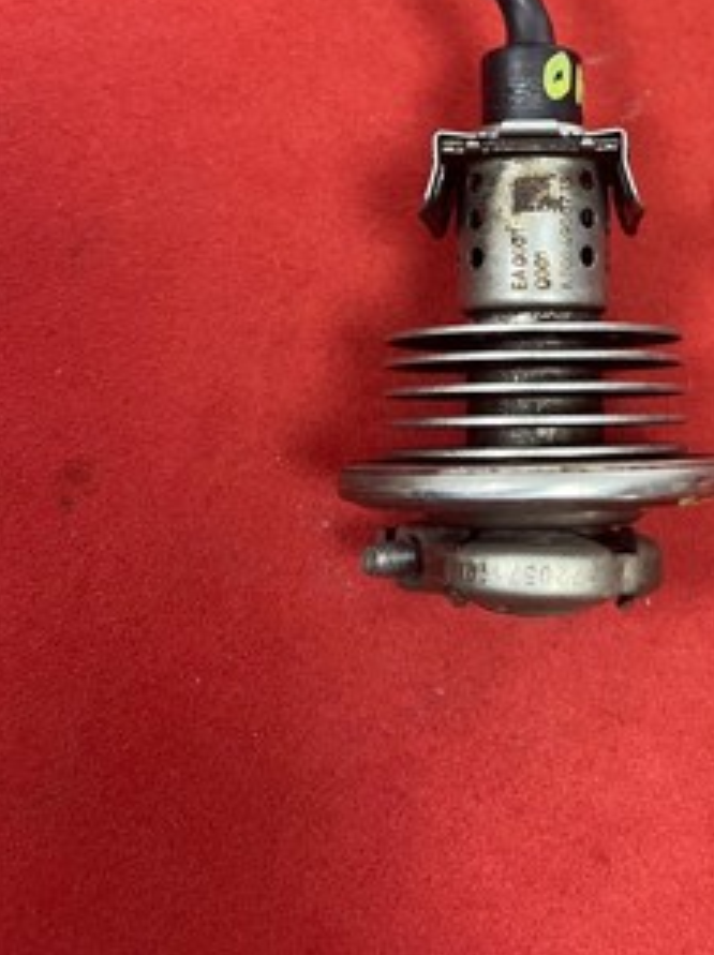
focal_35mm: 42
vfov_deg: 42.8
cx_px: 558
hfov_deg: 33.4
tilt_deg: -71.8
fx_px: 1158
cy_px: 190
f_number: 1.6
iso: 250
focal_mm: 5.1
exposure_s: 1/50
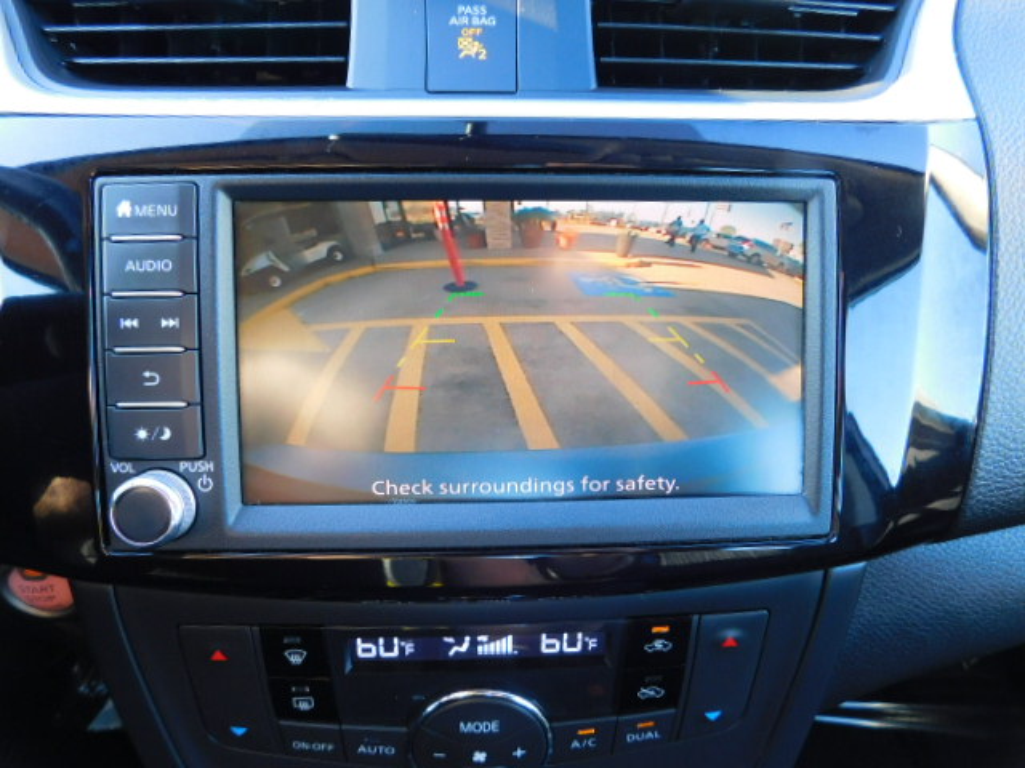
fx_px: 681
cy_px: 384
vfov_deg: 58.9
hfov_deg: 73.9
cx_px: 512
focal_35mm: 23
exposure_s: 1/30
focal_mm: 4
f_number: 3
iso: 160
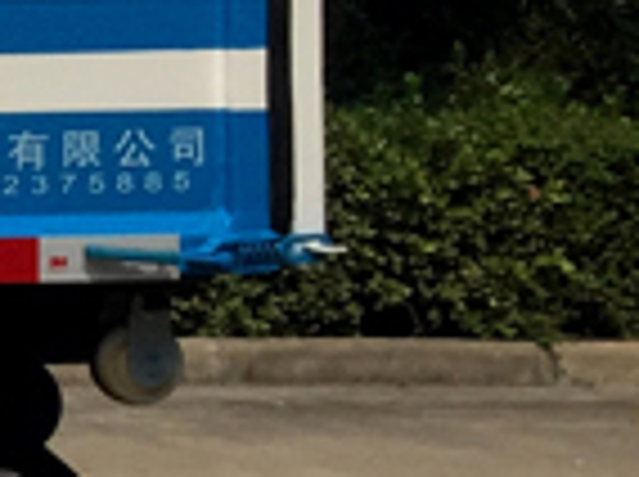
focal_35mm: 182
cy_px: 43
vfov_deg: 8.1
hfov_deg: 8.8
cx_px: -1321
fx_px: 3354
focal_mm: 4.15
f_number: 2.2
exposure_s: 1/3968
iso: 32
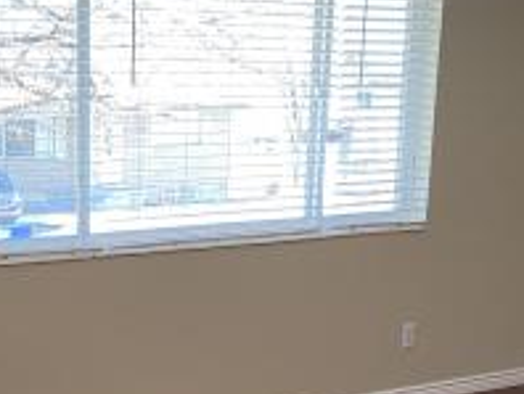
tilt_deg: -17.4
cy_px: 516
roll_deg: +0.5
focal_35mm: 84
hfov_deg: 22.8
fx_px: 1273
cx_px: 71
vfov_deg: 16.6
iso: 80
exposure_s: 1/60
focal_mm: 4.25
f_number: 1.8
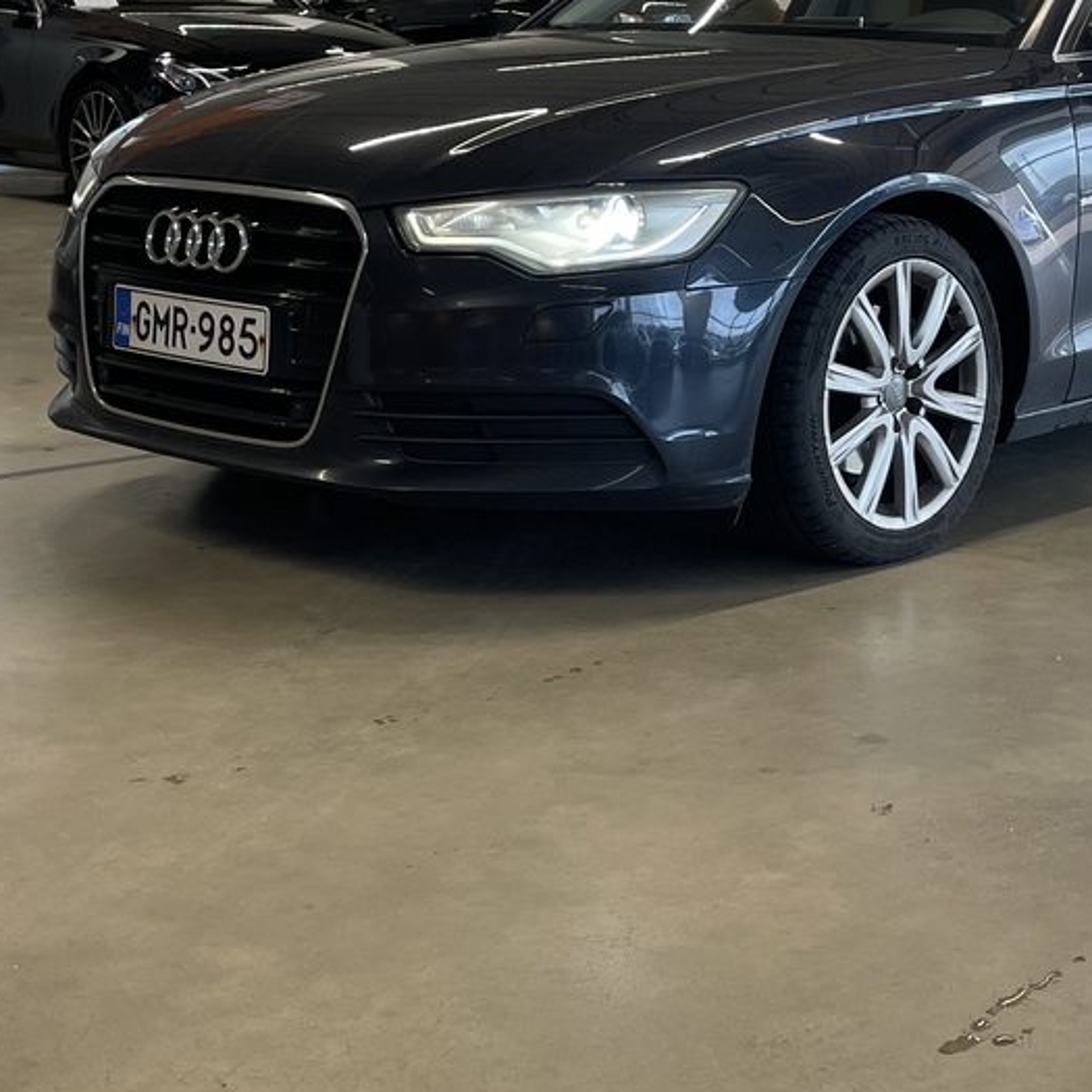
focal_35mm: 63
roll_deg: -0.9
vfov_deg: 26.9
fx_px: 2248
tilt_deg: -4.9
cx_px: 803
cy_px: 275
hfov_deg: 27.0
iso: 50
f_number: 1.6
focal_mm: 4.2
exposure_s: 1/82
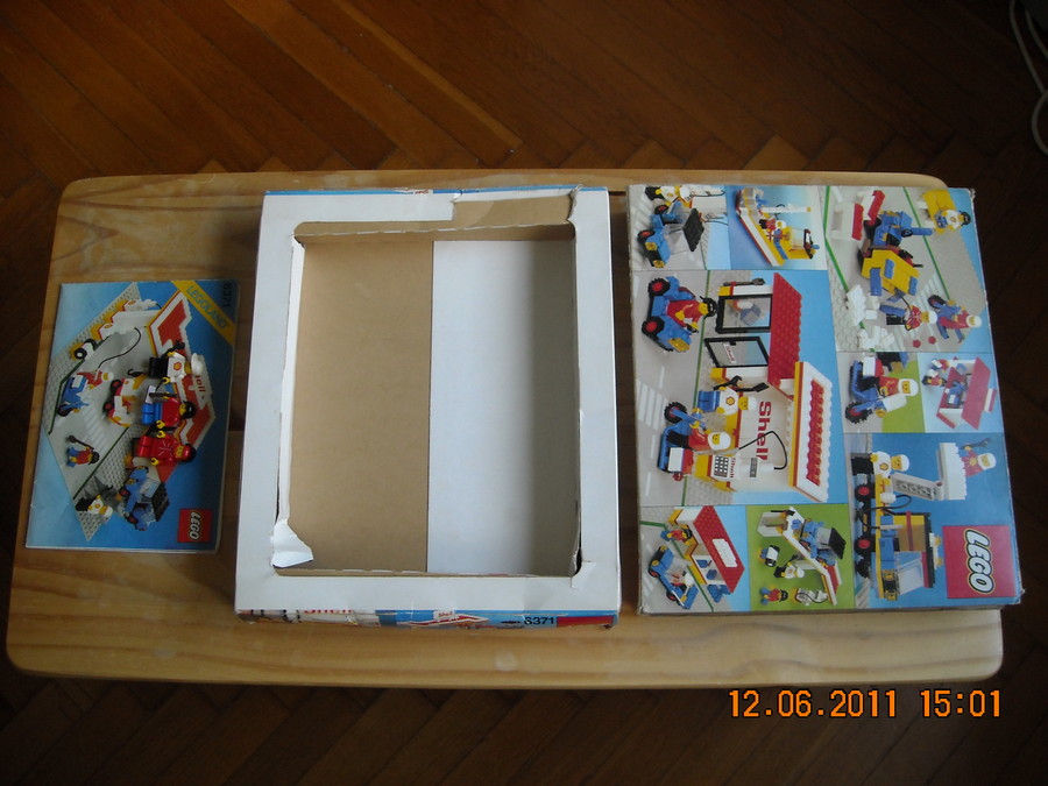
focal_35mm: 35
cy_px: 393
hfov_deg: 52.6
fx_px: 1060
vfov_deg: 40.7
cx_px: 524
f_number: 2.8
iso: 161
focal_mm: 5.7
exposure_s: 1/60
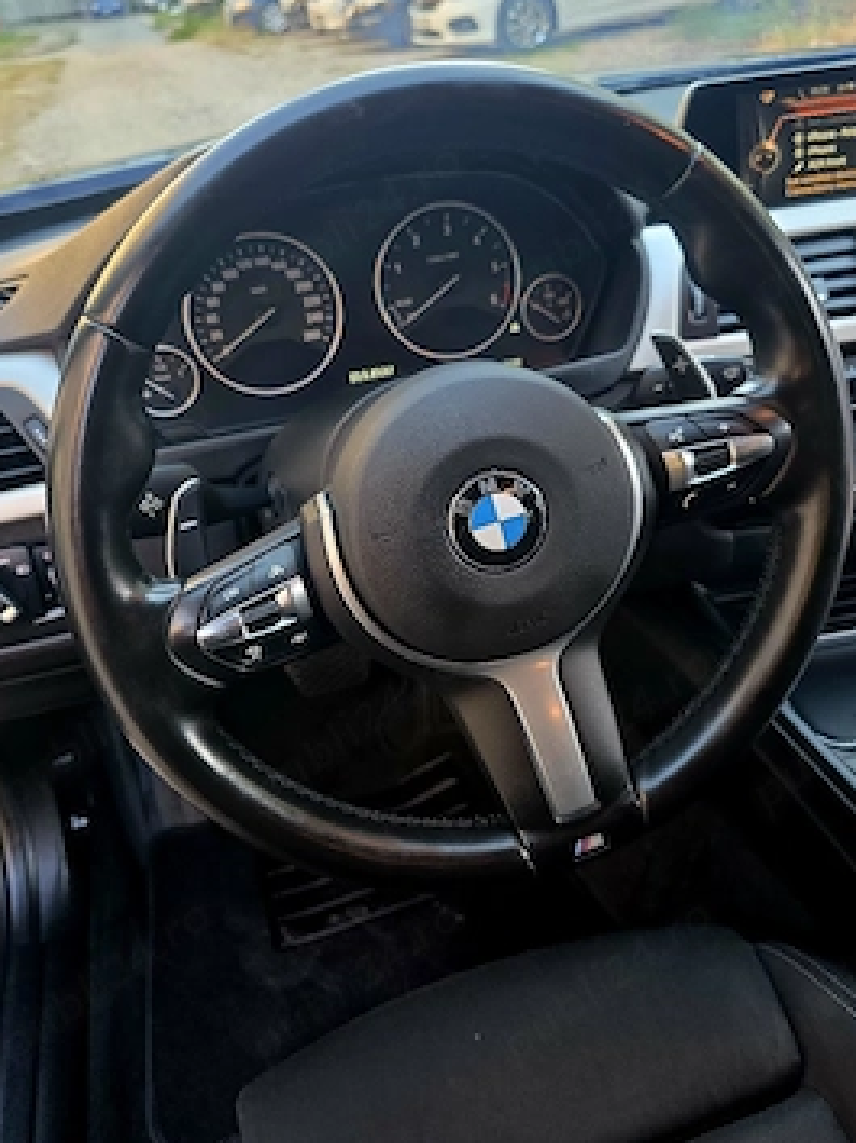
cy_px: 517
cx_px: 420
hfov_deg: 53.0
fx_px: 858
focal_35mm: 26
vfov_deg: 67.2
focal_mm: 6.3
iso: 250
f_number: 1.7
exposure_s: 1/101
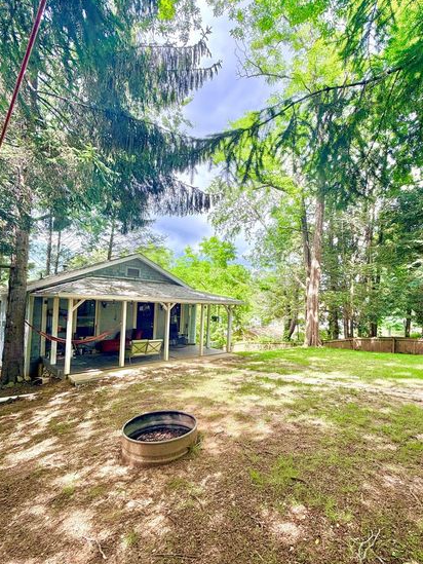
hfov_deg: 74.7
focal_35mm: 17
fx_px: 277
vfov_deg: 90.9
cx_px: 221
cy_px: 299
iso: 40
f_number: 2.2
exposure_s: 1/171
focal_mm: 2.22
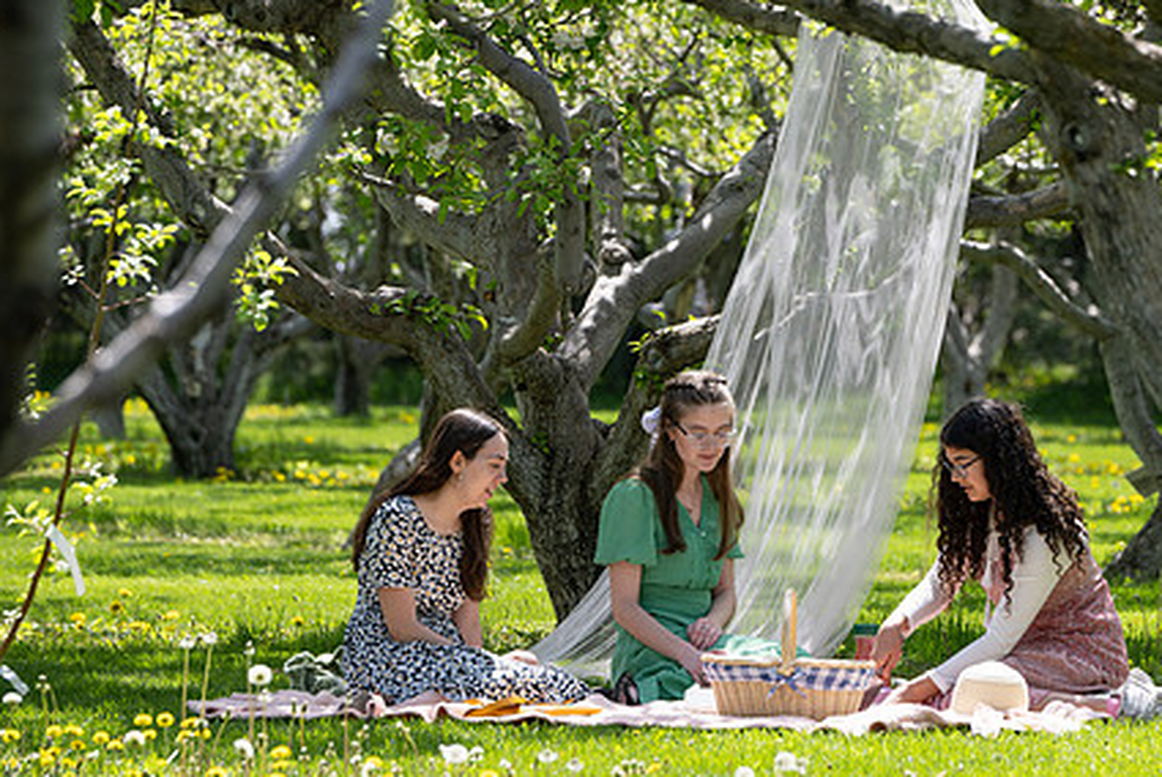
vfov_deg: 5.5
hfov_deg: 8.2
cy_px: 423
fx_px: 8139
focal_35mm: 252
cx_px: 716
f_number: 5
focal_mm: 180
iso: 180
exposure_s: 1/640
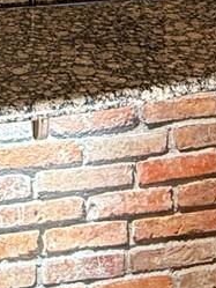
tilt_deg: -4.7
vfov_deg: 18.7
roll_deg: +1.3
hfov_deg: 15.7
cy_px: -169
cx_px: -54
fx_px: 748
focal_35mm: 90
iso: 320
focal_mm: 2.22
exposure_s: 1/60
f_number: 2.2
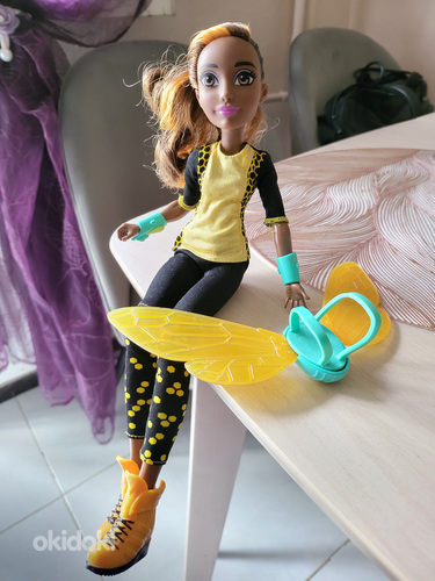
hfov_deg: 56.8
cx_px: 218
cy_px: 290
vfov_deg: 71.6
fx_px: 402
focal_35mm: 24
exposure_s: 1/25
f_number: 1.8
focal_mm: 5
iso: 800
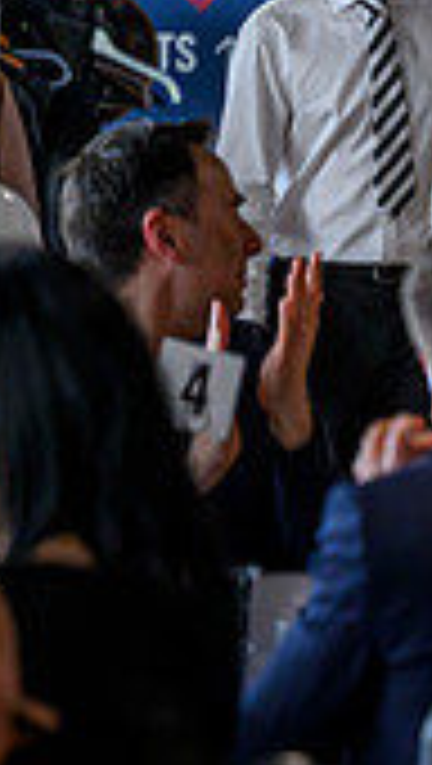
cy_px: 385
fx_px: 9807
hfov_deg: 2.5
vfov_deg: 4.5
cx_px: 1210
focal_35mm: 483
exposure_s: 1/500
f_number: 3.2
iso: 2500
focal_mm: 135
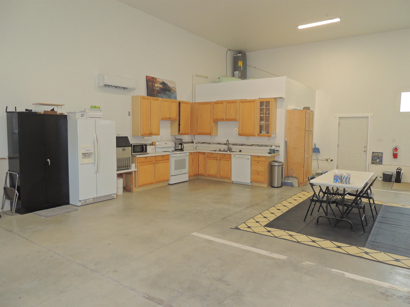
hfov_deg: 71.6
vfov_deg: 56.8
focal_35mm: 24
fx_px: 284
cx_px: 205
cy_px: 154
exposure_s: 1/40
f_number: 3
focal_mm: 4.3
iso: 250
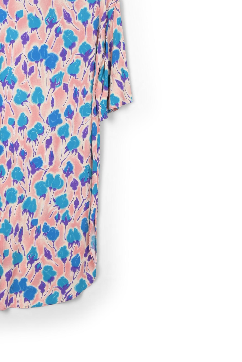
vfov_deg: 30.5
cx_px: 47
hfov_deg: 20.4
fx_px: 665
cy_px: 157
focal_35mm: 66
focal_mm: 37
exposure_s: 1/160
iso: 100
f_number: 13
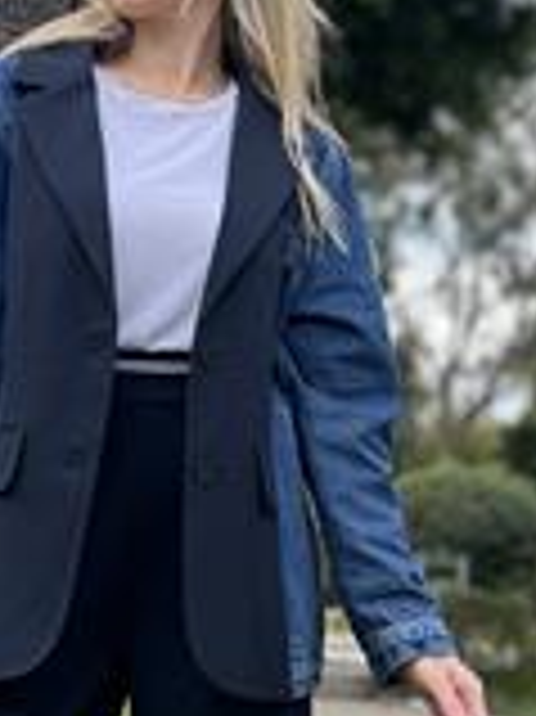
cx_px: 149
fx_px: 1757
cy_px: 437
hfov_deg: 17.3
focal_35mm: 85
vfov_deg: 23.0
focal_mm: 5.7
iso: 50
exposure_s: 1/443
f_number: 1.5
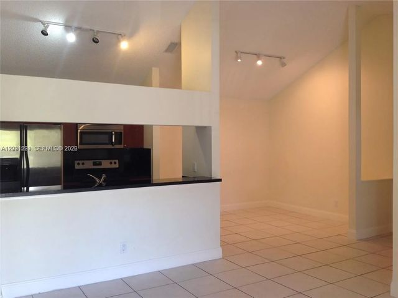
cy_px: 149
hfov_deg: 52.7
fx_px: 402
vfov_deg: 40.6
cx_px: 199
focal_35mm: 35
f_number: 2.4
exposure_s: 1/20
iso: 64
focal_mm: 4.28
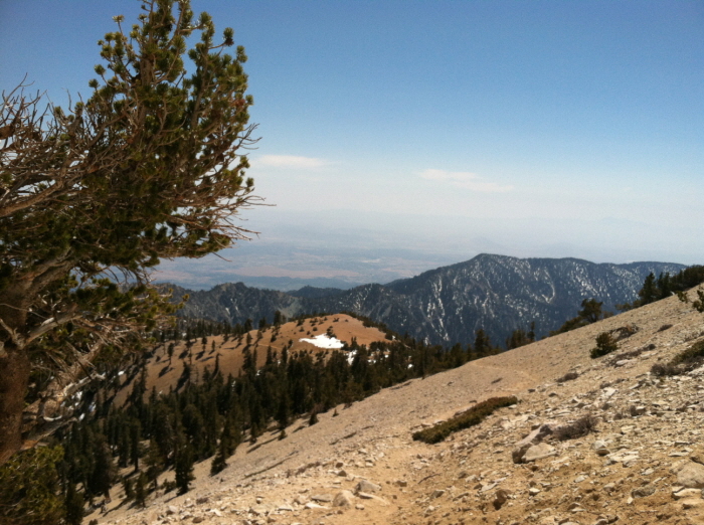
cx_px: 352
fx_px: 710
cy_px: 262
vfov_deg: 40.6
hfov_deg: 52.7
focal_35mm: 35
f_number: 2.8
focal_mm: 3.85
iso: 80
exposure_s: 1/2502
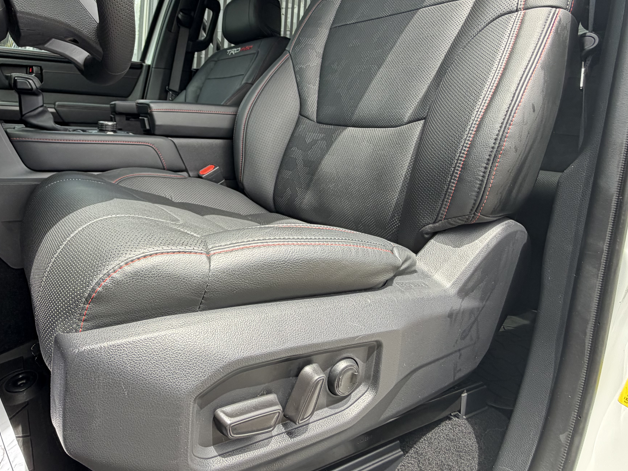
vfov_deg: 56.8
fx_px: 417
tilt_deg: -1.3
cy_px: 135
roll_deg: -3.3
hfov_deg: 71.5
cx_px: 205
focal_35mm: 23
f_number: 2.2
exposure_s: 1/220
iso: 50
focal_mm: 2.22
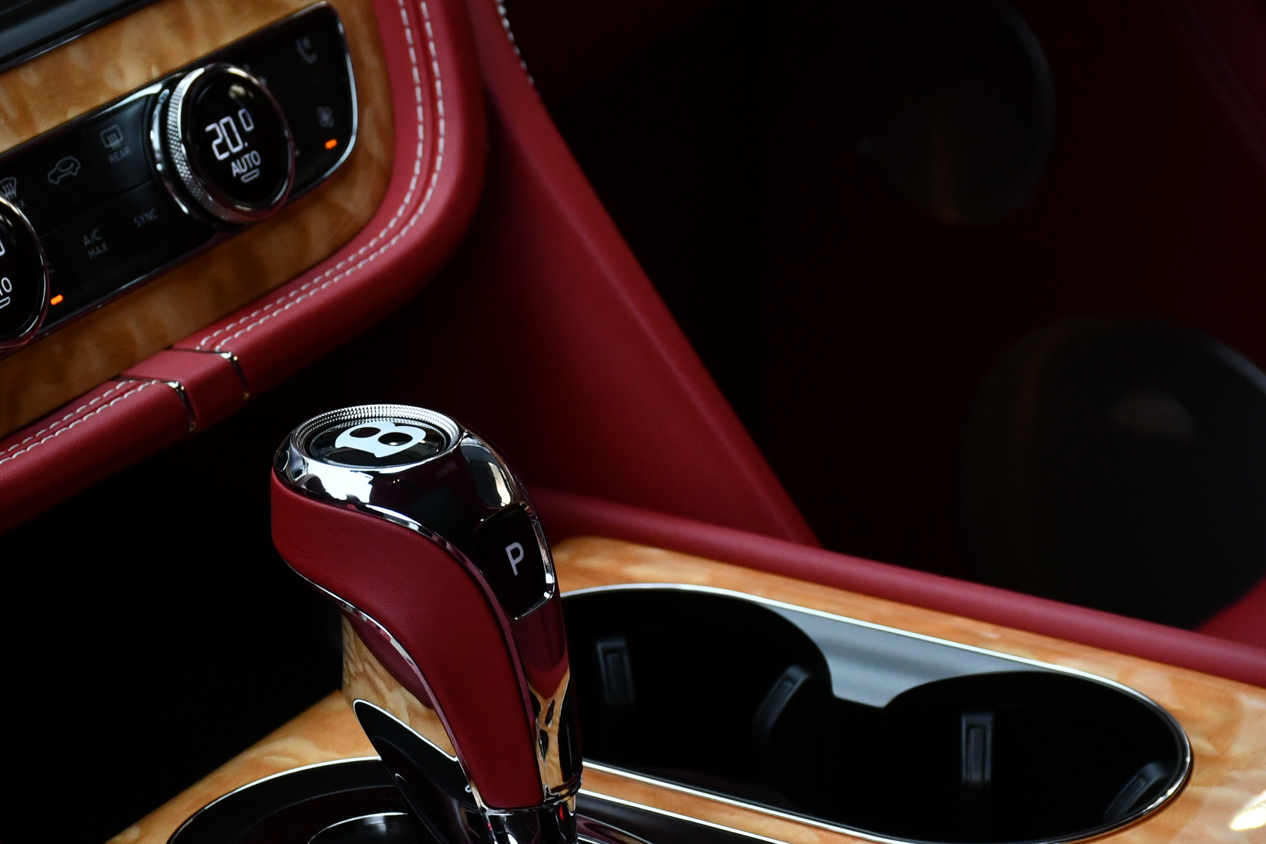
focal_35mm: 143
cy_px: 520
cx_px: 419
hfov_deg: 14.3
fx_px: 5028
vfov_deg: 9.6
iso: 1000
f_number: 8
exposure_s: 1/100
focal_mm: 62
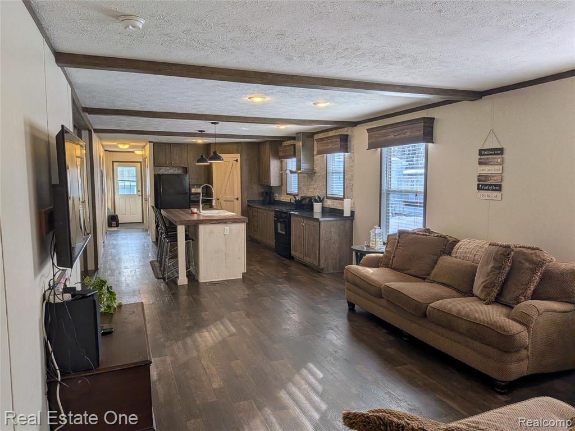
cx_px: 288
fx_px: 399
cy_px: 216
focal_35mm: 24
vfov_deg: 56.8
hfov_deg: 71.6
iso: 36
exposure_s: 1/1211
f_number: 1.7
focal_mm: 4.53
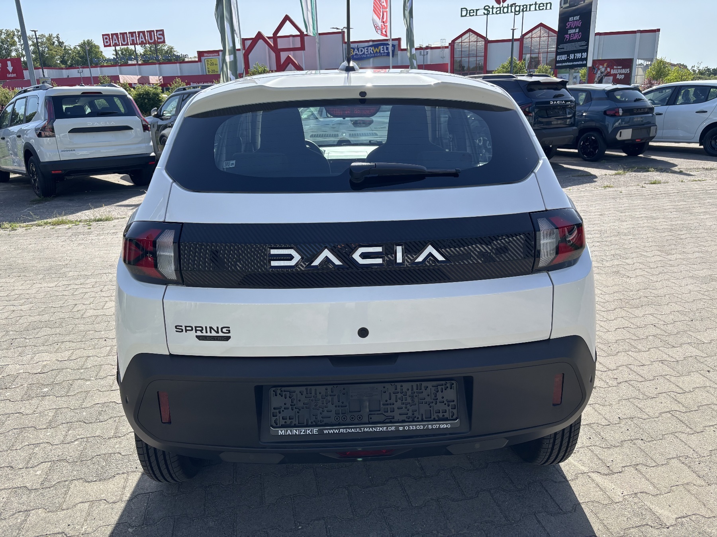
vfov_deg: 53.1
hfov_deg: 67.3
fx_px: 539
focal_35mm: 26
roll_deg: +1.6
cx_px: 358
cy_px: 268
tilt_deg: -17.8
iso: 50
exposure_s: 1/1667
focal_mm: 5.96
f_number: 1.6
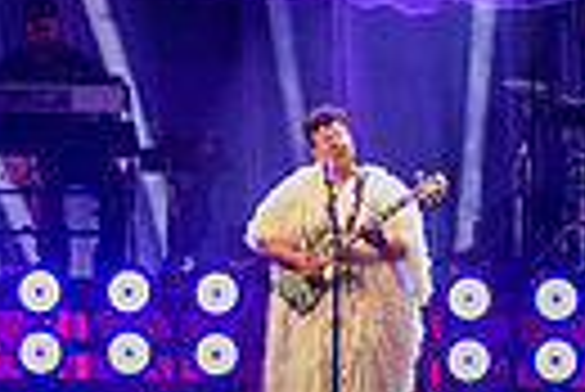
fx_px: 5987
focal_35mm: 368
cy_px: -97
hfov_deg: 5.6
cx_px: 468
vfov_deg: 3.7
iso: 2500
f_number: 4
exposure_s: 1/320
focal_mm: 80
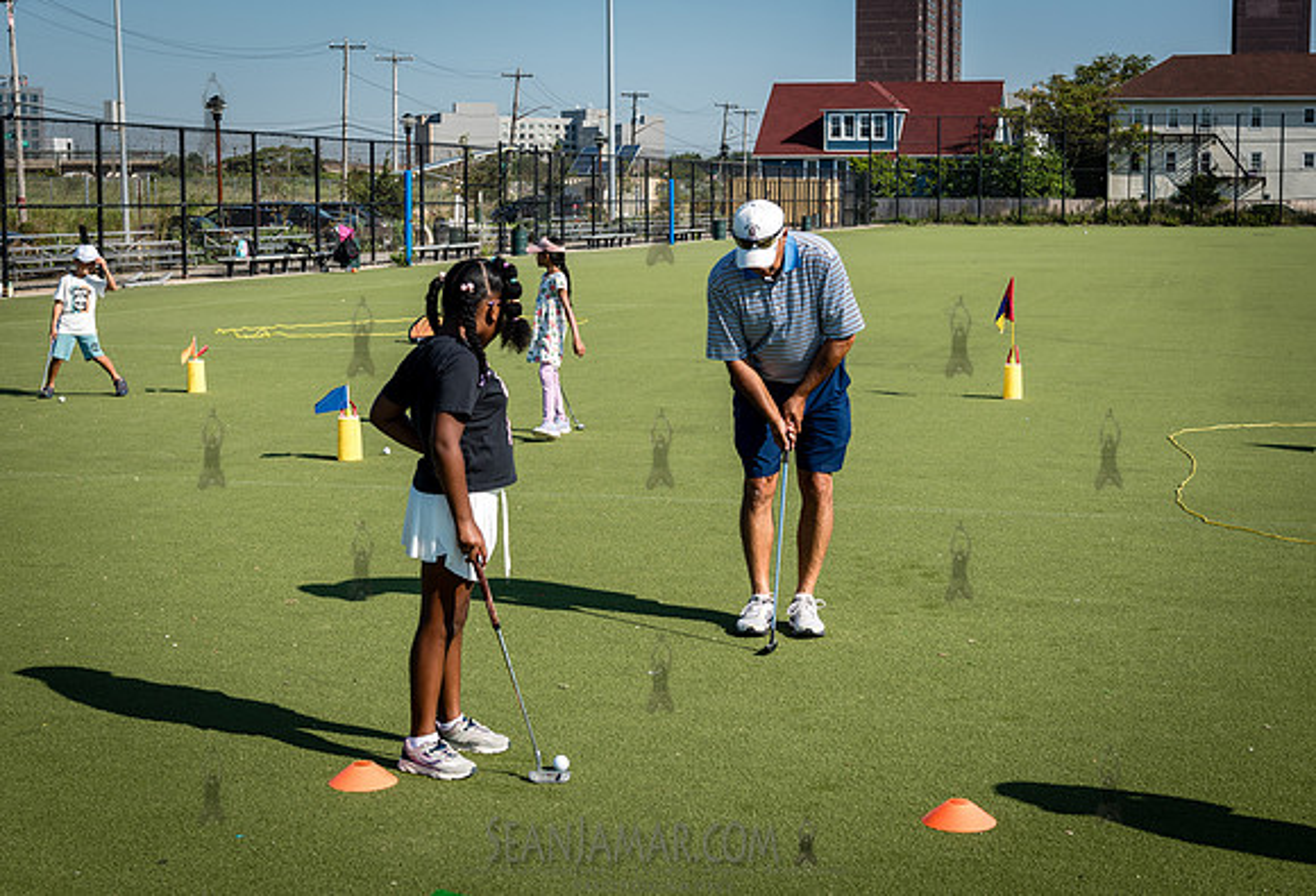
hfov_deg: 36.7
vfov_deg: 25.4
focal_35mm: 54
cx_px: 649
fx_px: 1986
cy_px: 395
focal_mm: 44
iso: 100
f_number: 5
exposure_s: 1/640
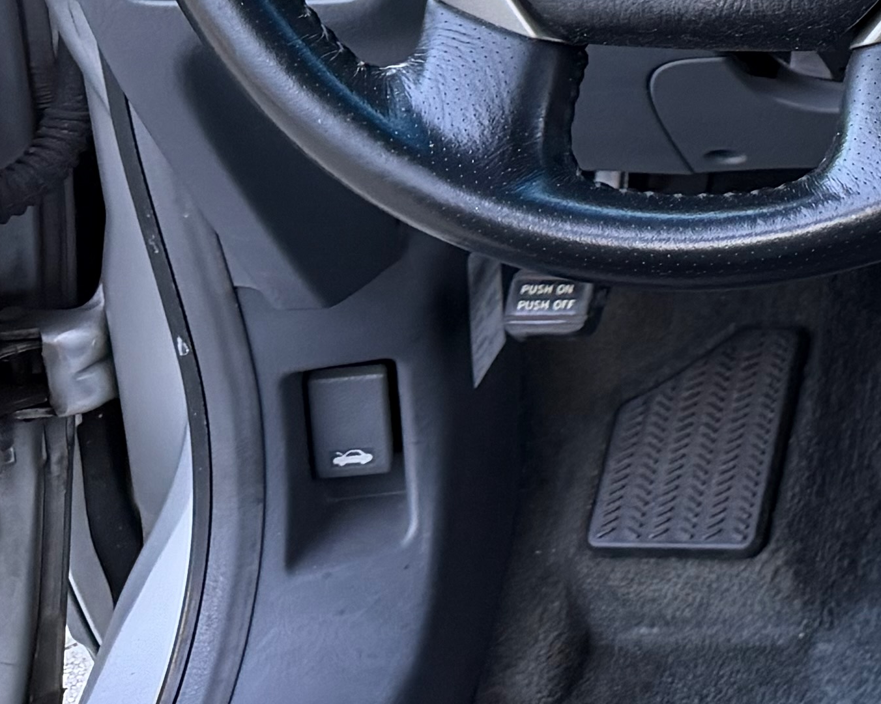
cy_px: -399
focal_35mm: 99
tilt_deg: -19.9
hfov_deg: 15.6
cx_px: 1742
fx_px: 2581
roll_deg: -4.8
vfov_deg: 14.4
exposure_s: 1/120
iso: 200
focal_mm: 6.76
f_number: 1.78
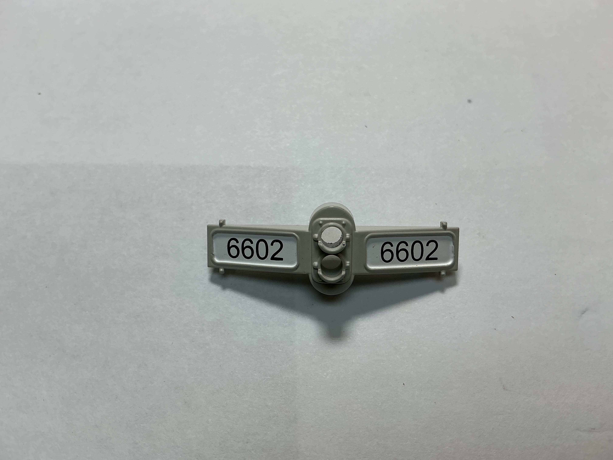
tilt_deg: -62.0
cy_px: 230
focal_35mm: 29
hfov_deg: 61.7
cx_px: 306
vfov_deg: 48.2
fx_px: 514
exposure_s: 1/247
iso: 25
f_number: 1.8
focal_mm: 3
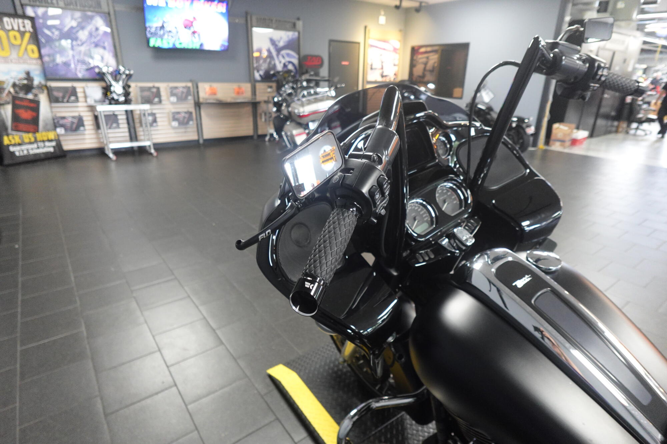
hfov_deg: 84.0
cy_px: 222
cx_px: 334
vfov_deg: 61.9
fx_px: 370
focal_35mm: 20
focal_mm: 7.6
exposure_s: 1/80
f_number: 2
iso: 1000
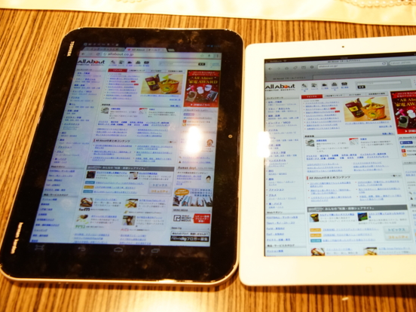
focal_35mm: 39
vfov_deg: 36.8
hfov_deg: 47.7
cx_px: 239
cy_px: 159
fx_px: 469
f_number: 5.6
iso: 2000
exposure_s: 1/60
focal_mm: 35
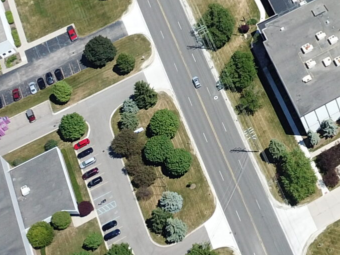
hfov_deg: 17.3
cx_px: 561
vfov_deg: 13.9
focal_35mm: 98
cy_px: -158
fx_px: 962
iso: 100
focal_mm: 4.7
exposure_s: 1/1117
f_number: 2.2
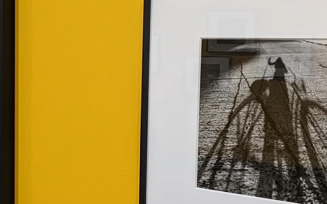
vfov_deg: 14.5
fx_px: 802
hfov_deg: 22.7
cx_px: 69
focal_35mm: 90
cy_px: 139
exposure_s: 1/23.8
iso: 83
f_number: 1.73
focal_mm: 4.38
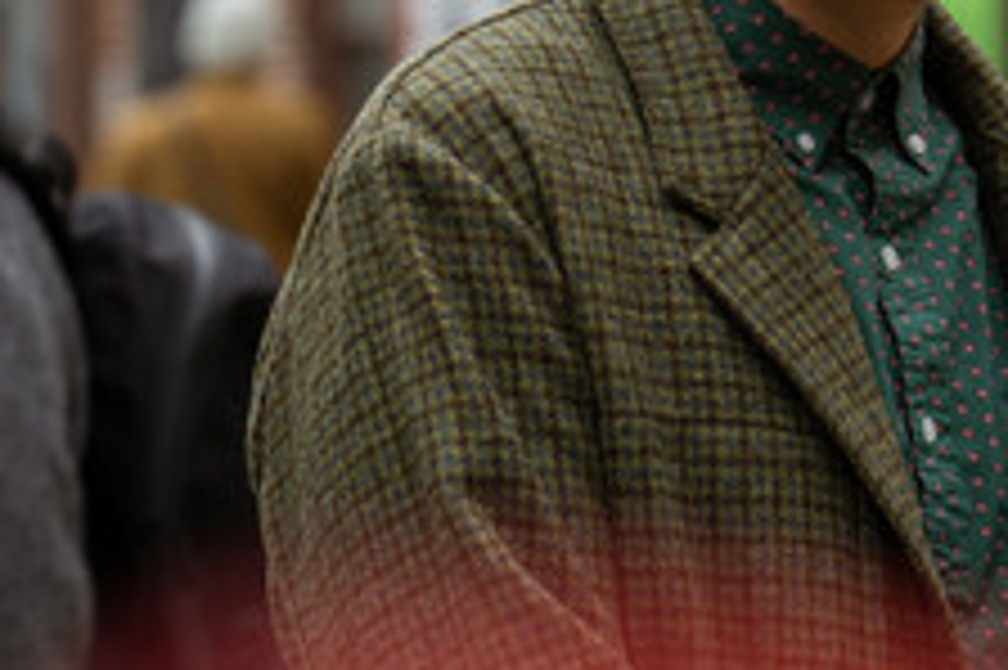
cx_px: 873
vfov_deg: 3.4
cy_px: -11
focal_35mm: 407
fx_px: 11387
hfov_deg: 5.1
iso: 200
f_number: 7.1
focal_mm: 182
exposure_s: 1/400
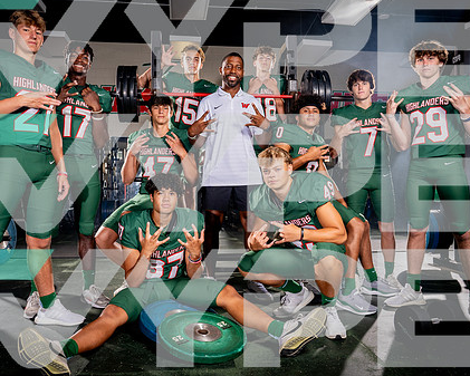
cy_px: 173
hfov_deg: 54.2
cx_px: 226
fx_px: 459
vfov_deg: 44.5
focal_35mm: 33
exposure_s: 1/250
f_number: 5.6
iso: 200
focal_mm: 24
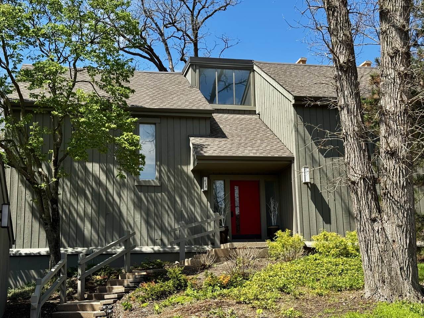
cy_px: 159
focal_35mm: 48
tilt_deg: +10.8
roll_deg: +1.0
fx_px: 588
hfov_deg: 39.7
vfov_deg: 30.3
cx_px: 212
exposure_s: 1/2415
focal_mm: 6.76
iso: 64
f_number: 1.78
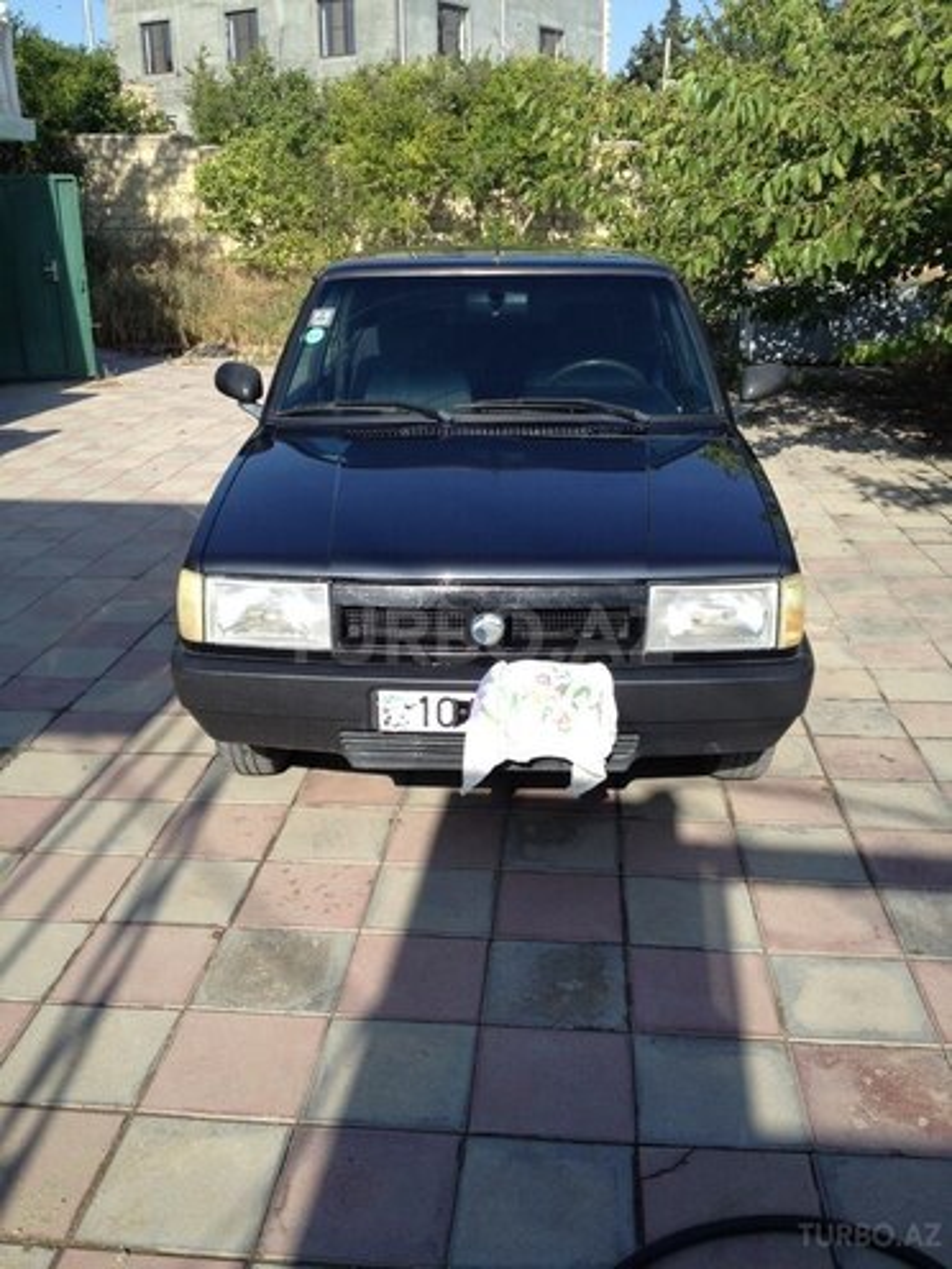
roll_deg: +2.2
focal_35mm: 35
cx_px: 476
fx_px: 1283
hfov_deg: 40.7
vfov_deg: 52.6
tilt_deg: -20.3
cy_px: 634
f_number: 2.4
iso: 50
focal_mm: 4.28
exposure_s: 1/1022
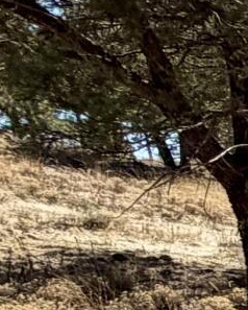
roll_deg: +1.5
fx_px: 1265
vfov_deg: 13.6
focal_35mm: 138
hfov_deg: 6.6
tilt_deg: -7.0
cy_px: 359
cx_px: 1194
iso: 25
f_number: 2.2
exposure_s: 1/770
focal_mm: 2.22
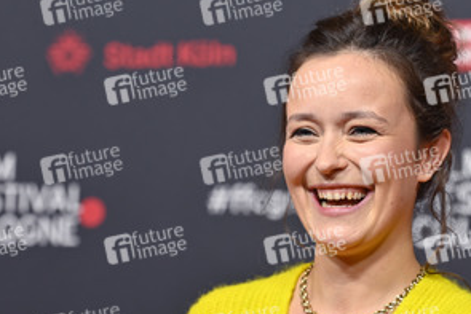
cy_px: 206
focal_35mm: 168
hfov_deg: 12.2
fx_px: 2199
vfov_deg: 8.2
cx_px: 263
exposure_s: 1/200
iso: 1000
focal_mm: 110
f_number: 5
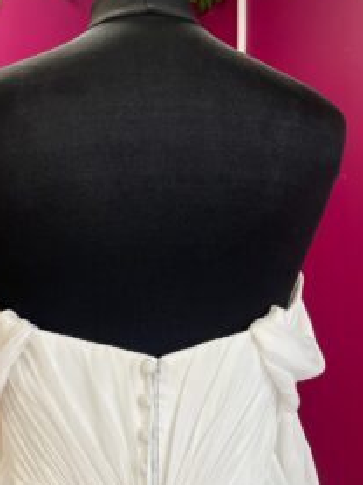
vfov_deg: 46.2
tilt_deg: -7.7
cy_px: 320
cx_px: 148
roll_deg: +3.3
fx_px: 560
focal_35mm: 40
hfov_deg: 35.8
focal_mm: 5.1
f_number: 1.6
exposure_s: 1/100
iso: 80
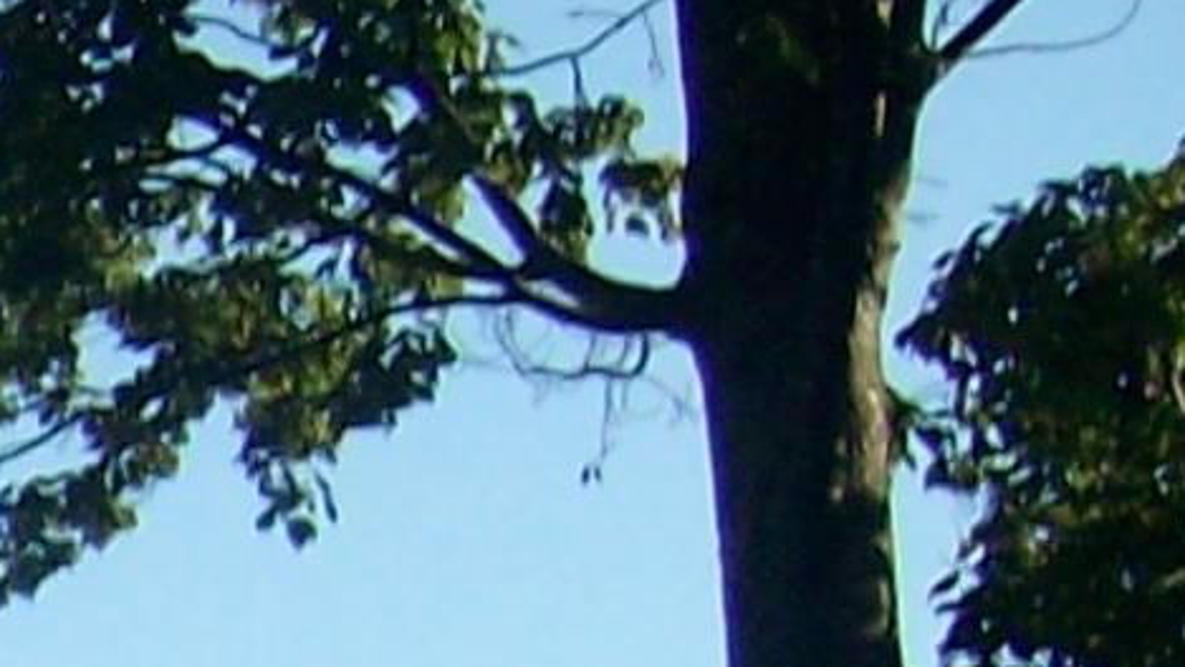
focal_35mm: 244
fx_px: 7668
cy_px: 2132
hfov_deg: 7.6
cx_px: -2499
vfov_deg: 4.7
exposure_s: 1/109
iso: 80
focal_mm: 5.8
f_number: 7.2
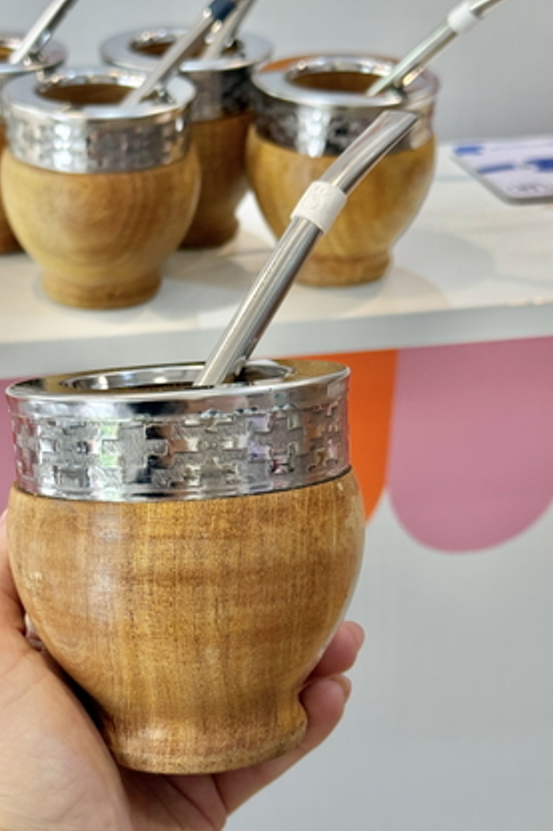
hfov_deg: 21.1
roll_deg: -0.2
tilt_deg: -26.8
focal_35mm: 64
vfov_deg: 31.4
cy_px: 482
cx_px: 160
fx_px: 1476
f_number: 1.78
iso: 100
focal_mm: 6.76
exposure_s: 1/100
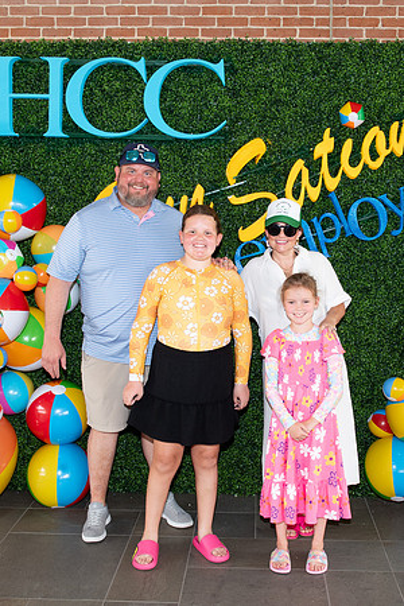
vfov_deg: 45.9
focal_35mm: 42
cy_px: 302
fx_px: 715
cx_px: 241
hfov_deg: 31.5
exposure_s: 1/160
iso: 800
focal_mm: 28
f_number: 7.1
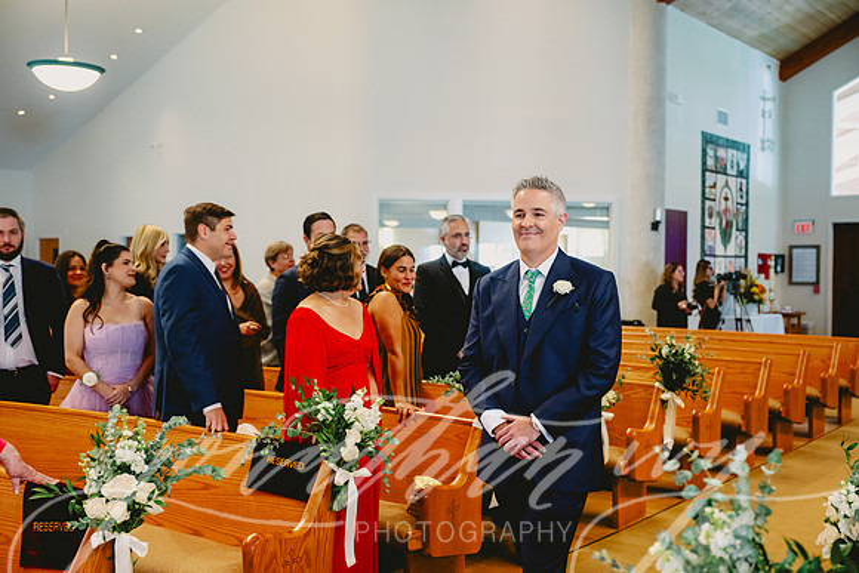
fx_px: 907
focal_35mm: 38
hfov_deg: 50.7
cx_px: 430
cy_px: 286
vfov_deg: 35.1
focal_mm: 38
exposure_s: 1/250
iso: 2500
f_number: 2.8
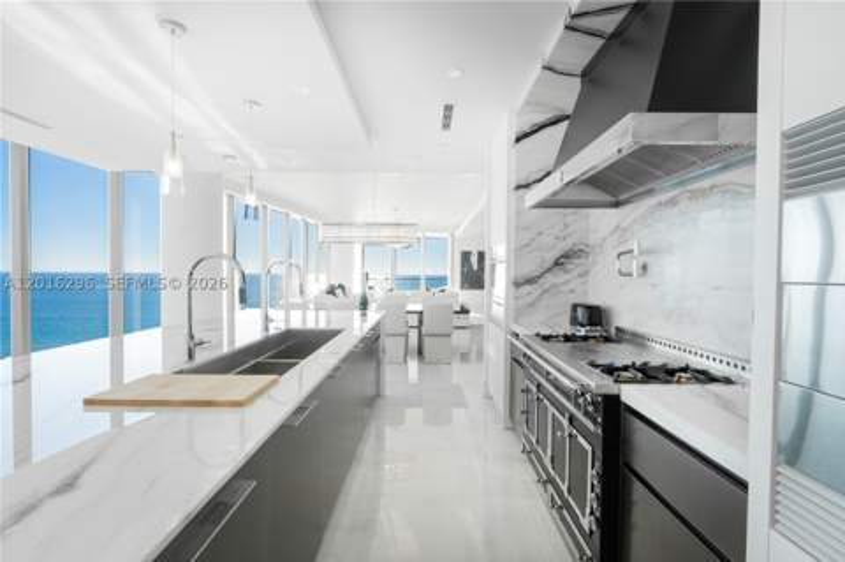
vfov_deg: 71.9
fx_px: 387
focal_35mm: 16
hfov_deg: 95.0
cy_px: 281
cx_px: 422
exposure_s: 1/30
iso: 250
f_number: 10
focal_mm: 11
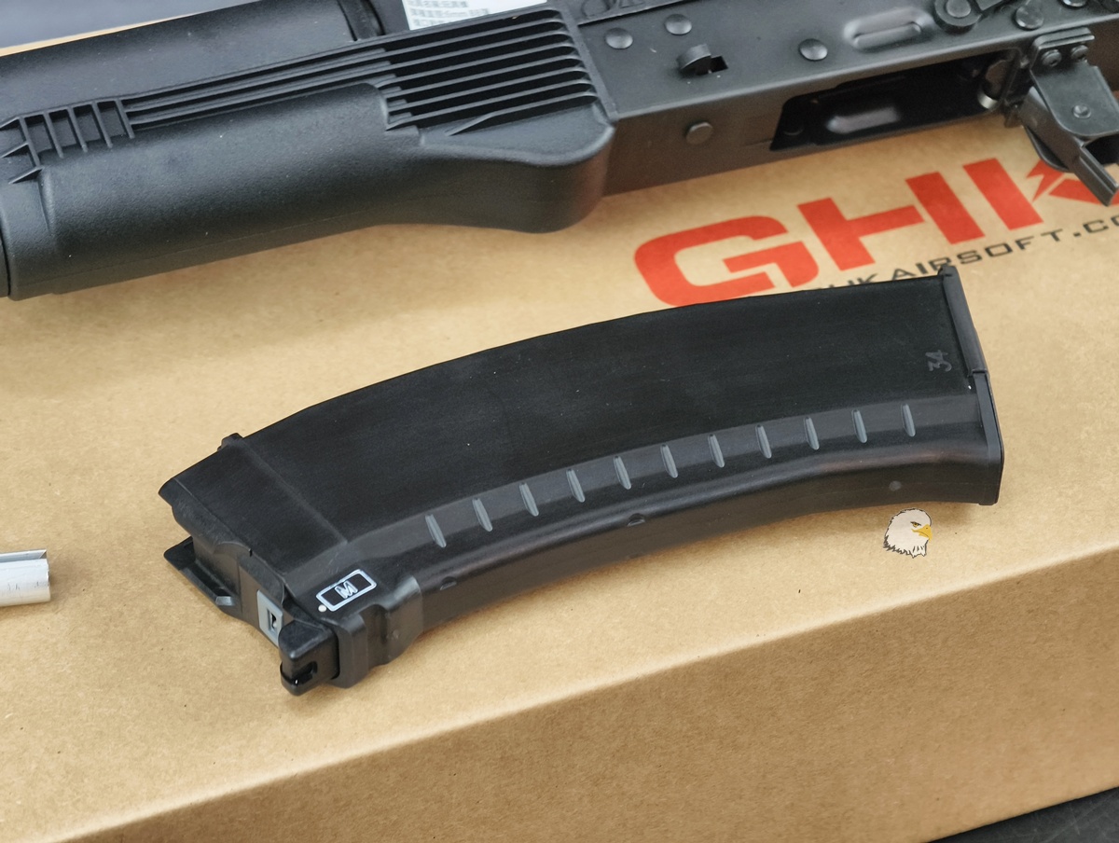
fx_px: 2752
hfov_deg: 23.0
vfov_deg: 17.4
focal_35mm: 85
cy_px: 422
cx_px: 560
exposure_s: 1/20
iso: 713
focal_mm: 22.48
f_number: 2.67
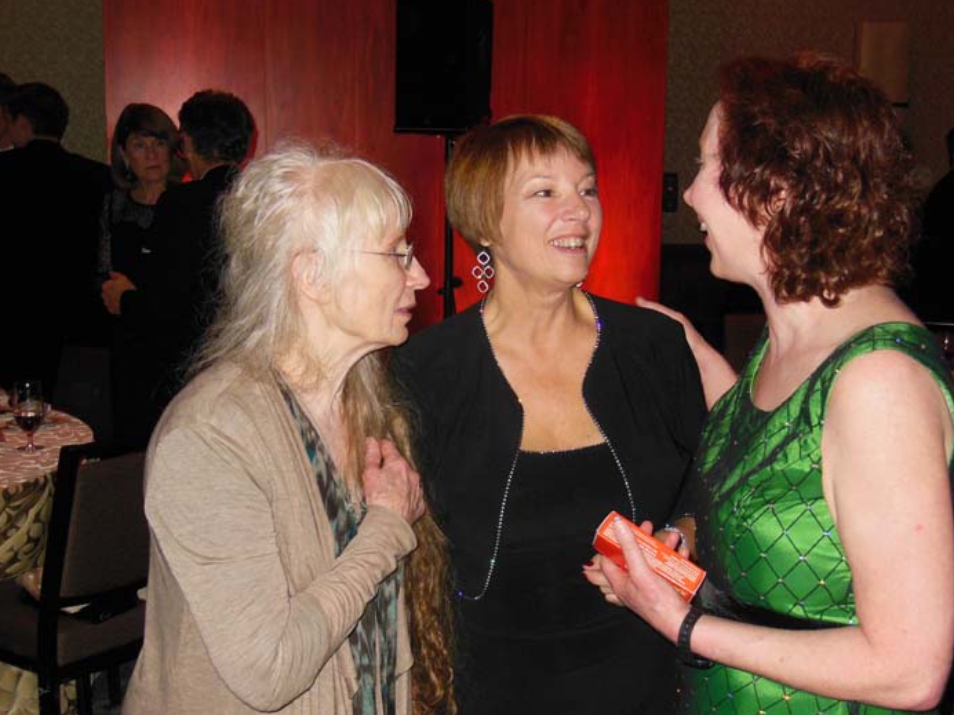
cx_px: 543
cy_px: 386
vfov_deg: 28.0
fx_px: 1433
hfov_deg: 36.8
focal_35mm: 52
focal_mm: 8
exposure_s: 1/30
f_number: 4.4
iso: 500
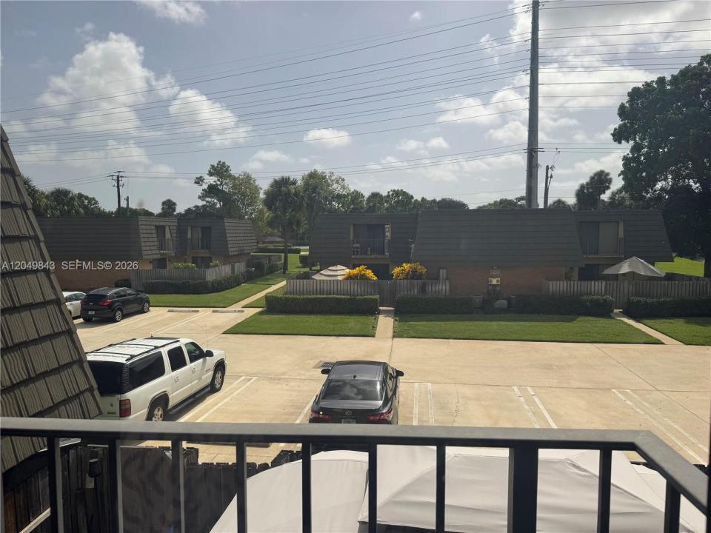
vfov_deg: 56.8
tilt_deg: -4.0
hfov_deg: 71.6
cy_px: 266
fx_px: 493
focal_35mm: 24
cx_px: 356
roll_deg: -0.1
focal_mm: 6.76
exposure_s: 1/3413
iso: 80
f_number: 1.78
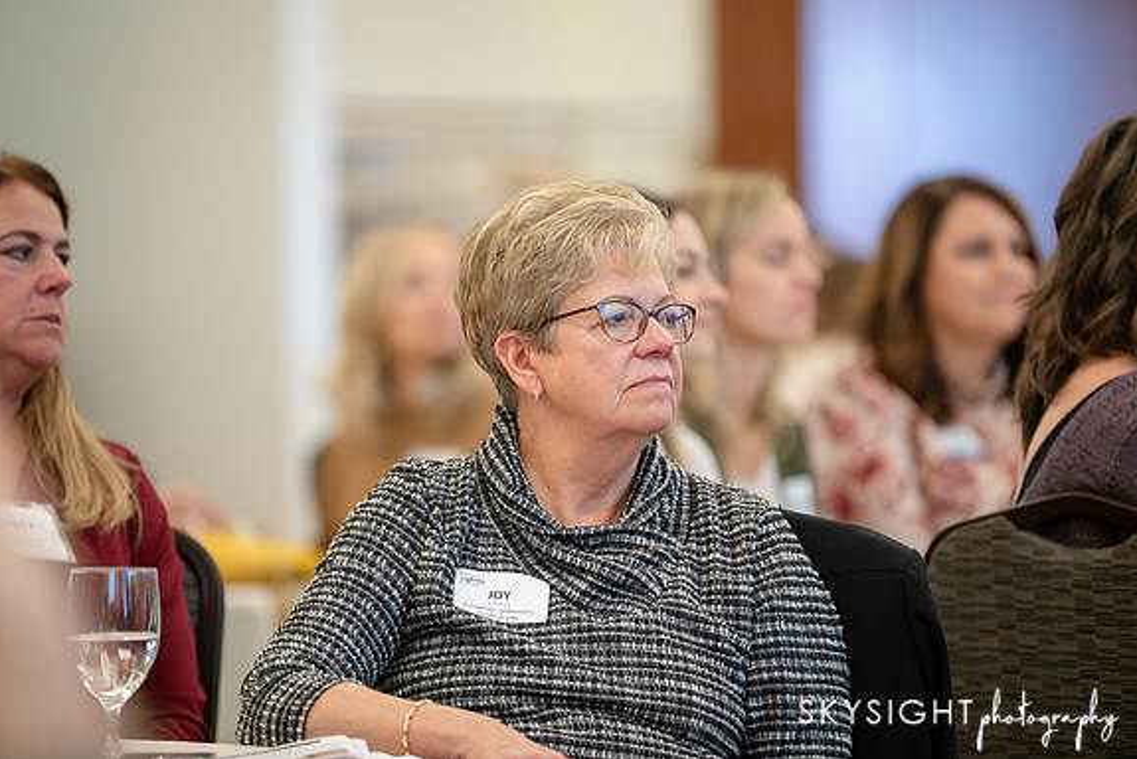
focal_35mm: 202
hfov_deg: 10.2
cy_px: 379
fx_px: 6383
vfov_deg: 6.8
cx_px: 571
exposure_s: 1/320
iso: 3200
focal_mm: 200
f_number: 2.8
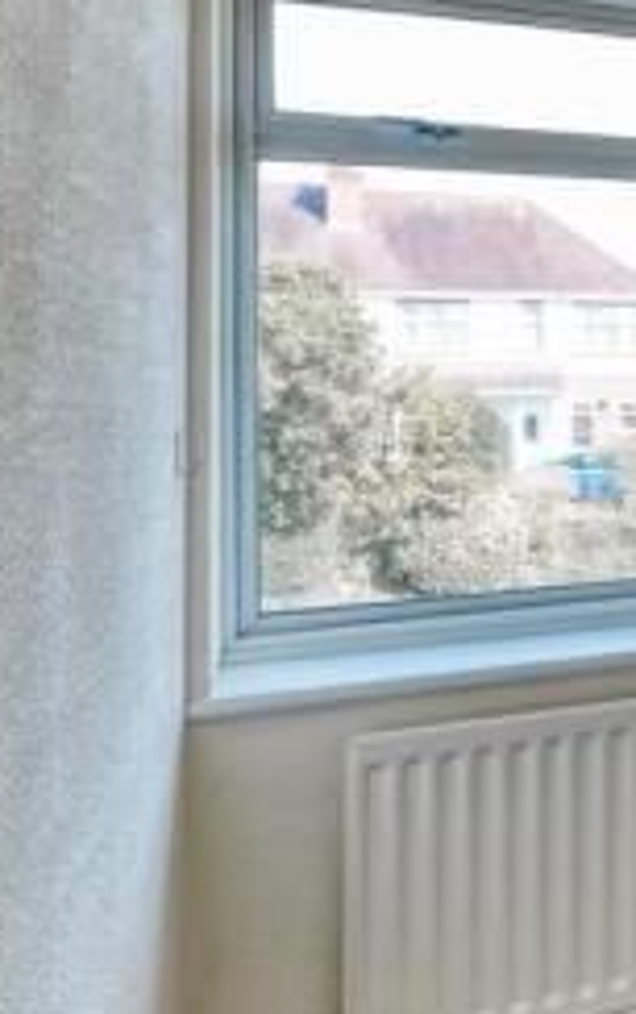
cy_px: 343
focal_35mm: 41
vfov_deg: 47.4
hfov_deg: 23.0
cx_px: 1033
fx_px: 1134
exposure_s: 1/20
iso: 250
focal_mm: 10
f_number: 8
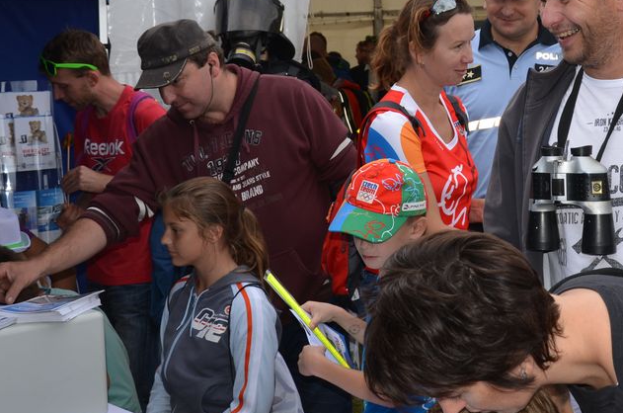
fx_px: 1261
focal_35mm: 73
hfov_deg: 27.3
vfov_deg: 18.3
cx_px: 487
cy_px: 40
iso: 100
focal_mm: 24
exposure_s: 1/250
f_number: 6.3
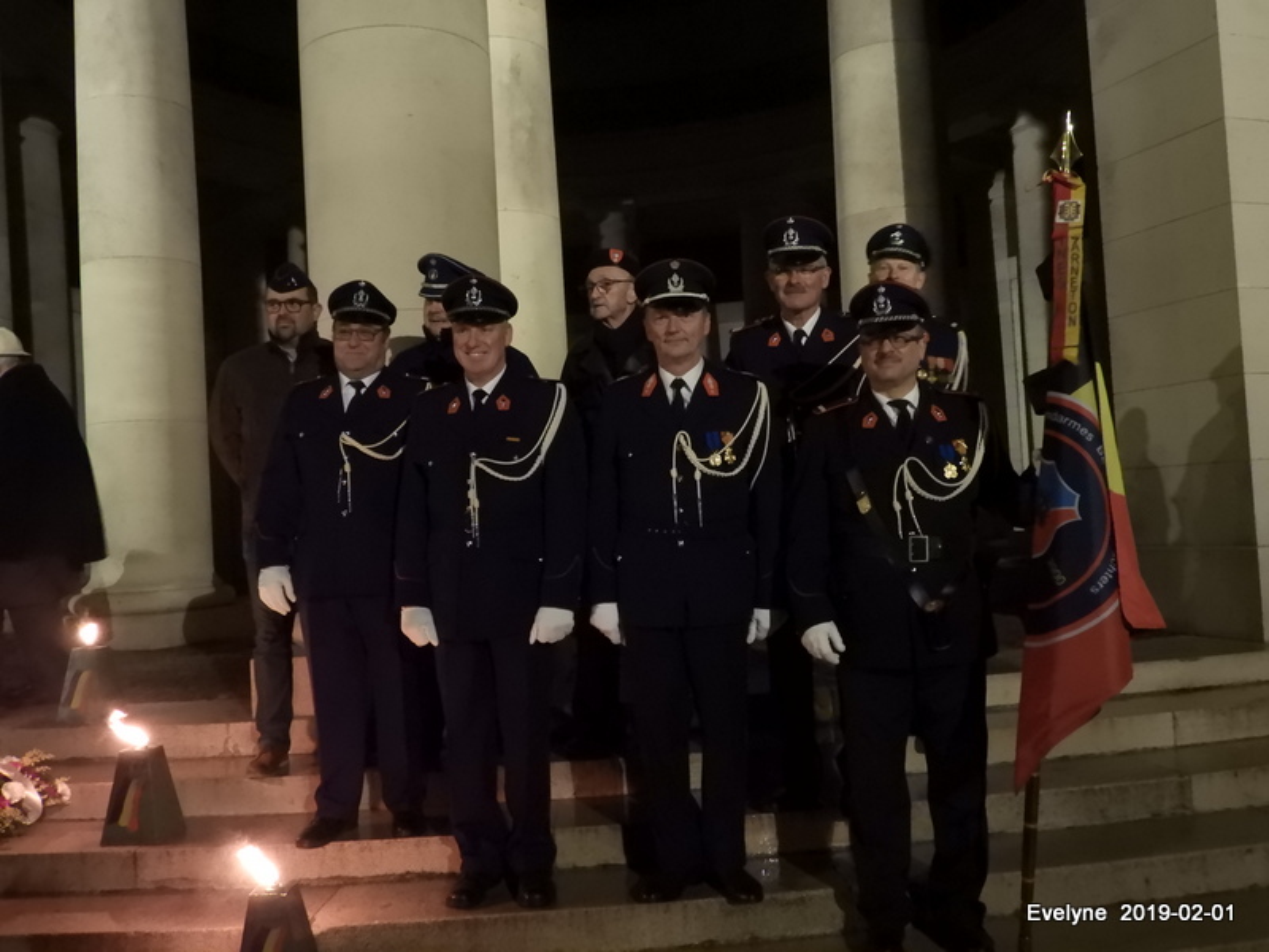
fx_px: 1210
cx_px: 634
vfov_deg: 42.9
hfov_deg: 55.4
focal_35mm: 33
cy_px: 476
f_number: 3.6
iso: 1600
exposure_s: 1/15
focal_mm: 5.9
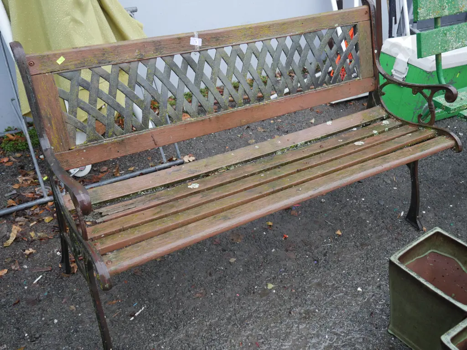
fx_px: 486
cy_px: 175
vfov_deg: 39.7
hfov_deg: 51.3
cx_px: 234
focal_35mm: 36
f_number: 4
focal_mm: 18
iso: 400
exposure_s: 1/60
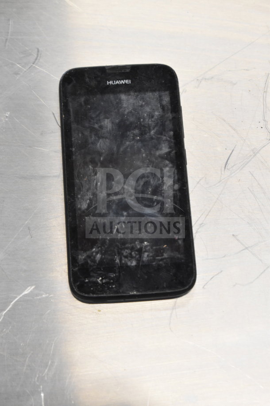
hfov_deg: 16.6
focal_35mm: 82
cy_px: 203
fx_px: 928
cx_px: 135
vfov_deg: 24.6
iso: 3600
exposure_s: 1/100
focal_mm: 55
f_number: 5.6
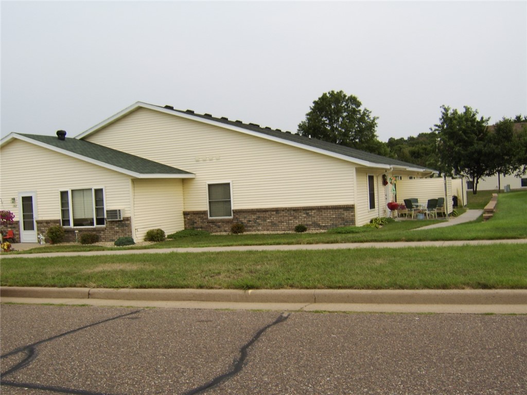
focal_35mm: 31
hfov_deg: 58.4
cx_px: 264
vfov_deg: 45.4
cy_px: 198
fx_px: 472
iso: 71
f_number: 5.6
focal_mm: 8.13
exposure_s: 1/192
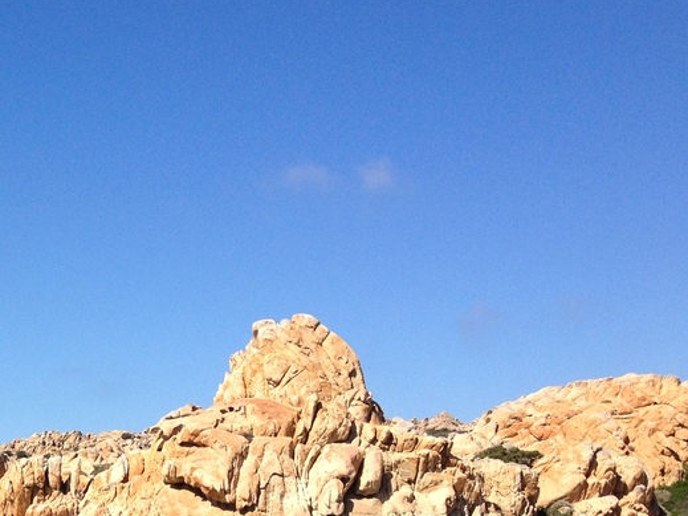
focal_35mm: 81
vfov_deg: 17.7
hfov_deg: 22.6
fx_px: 1610
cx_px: -85
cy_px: 548
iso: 64
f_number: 2.4
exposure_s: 1/1783
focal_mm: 4.28
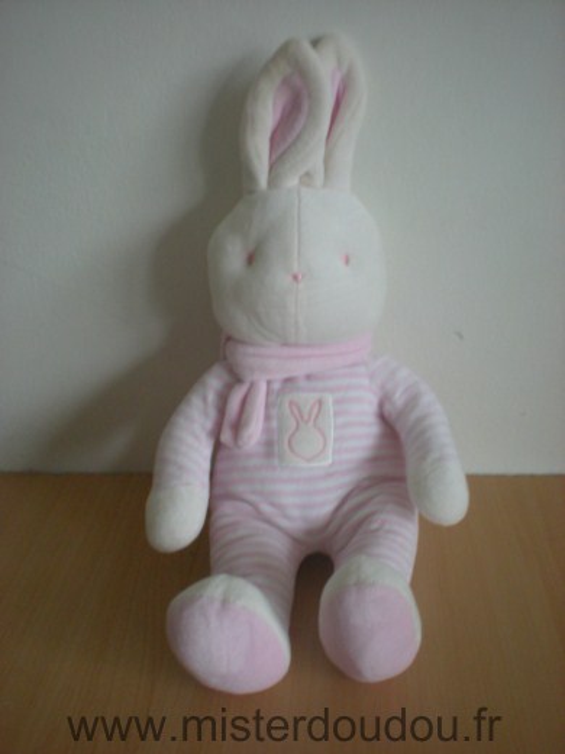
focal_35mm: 38
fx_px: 827
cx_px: 282
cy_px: 377
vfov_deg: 49.0
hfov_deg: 37.7
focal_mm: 6.3
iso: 292
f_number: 3.1
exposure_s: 1/8
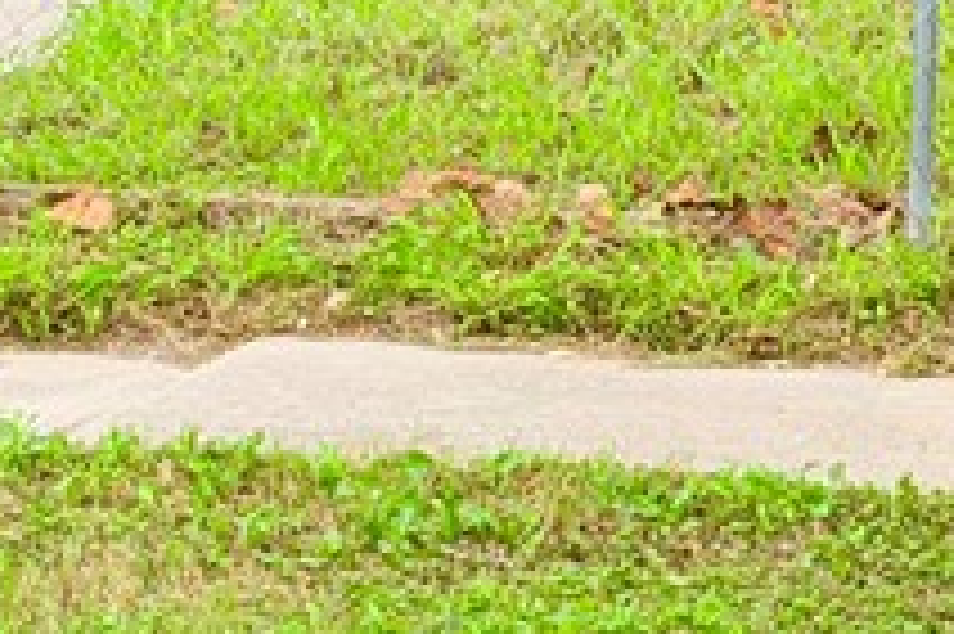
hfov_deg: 8.5
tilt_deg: -1.4
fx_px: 6381
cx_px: 1102
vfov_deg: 5.6
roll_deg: -1.3
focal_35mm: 241
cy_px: -369
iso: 64
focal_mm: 6.76
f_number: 1.78
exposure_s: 1/1715
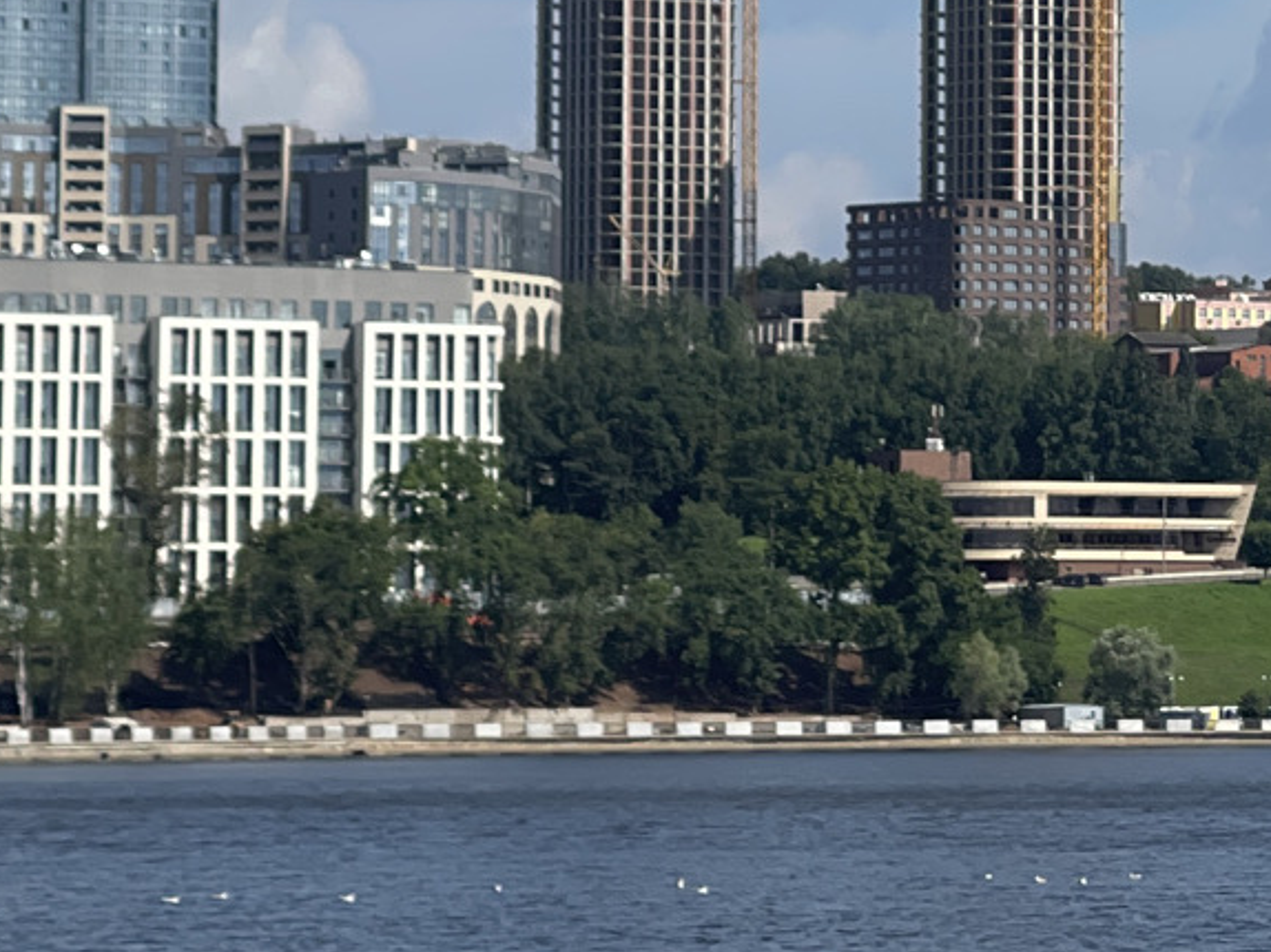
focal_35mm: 223
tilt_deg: +5.1
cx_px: 1599
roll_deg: +0.1
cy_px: 0
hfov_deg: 8.8
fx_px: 8184
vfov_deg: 6.6
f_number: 2.2
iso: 20
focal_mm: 7.5
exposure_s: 1/1754
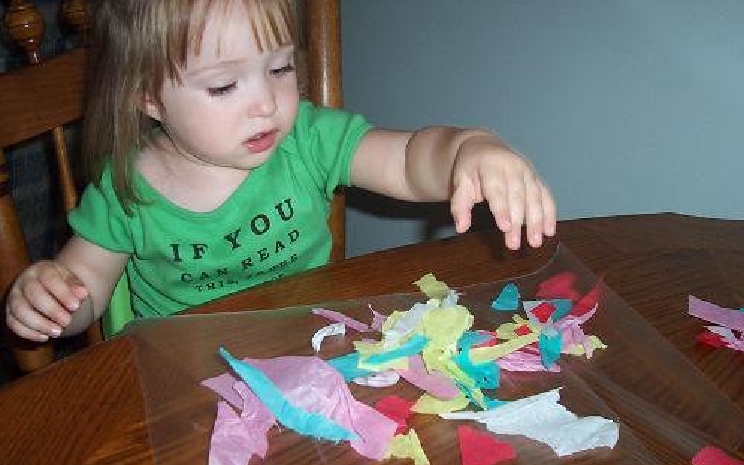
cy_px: 255
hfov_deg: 49.3
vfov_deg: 32.0
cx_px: 378
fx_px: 811
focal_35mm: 40
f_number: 2.8
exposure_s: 1/60
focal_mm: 5.6
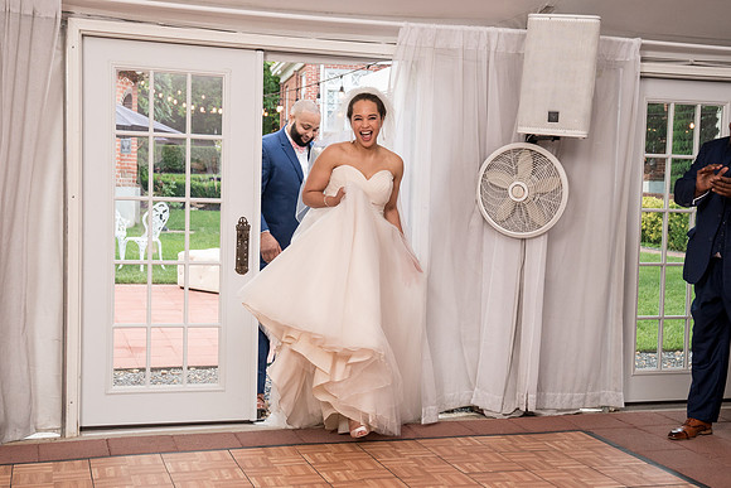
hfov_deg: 40.4
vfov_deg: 27.6
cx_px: 368
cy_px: 265
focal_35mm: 49
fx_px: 993
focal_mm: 42
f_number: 4
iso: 2000
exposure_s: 1/200
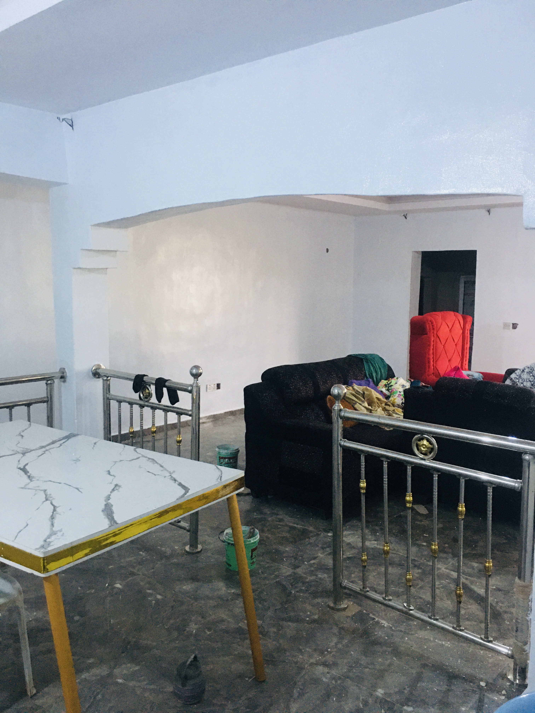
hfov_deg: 48.2
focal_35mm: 29
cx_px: 268
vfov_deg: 61.7
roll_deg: -1.7
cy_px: 356
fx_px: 598
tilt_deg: -6.9
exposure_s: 1/10
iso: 100
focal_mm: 4.15
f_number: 2.2
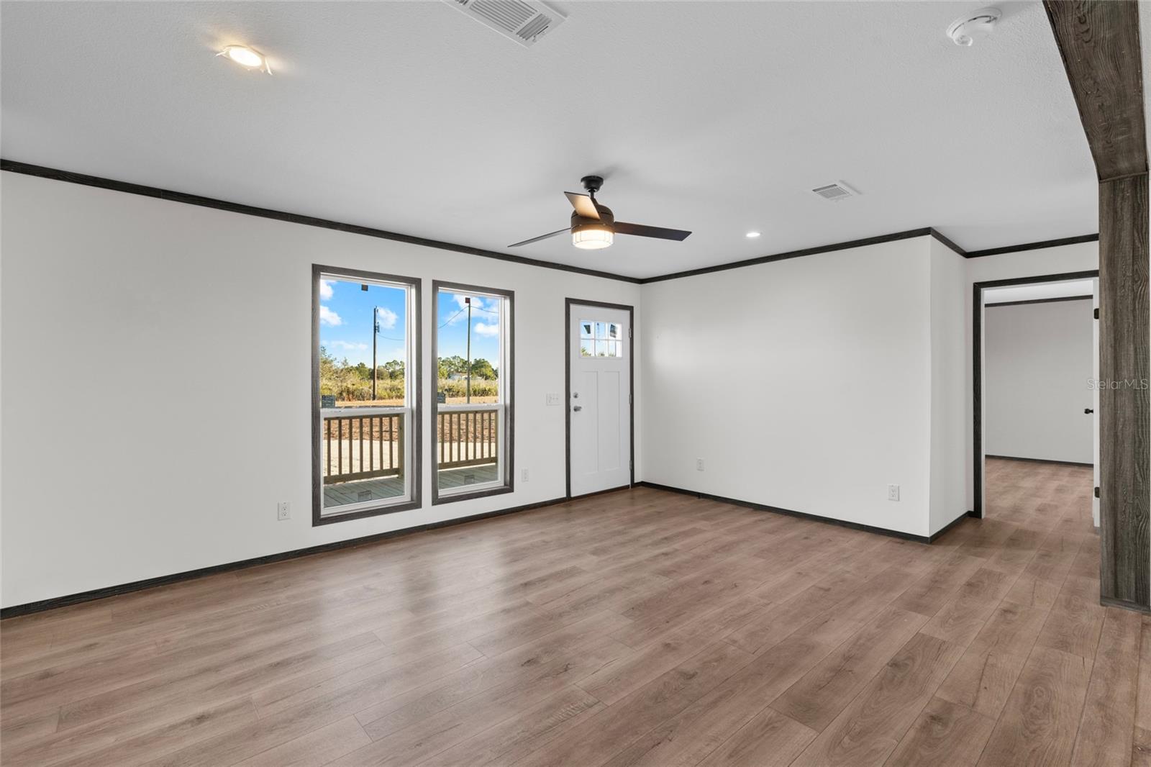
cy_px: 384
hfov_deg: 96.7
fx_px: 511
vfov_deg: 73.7
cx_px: 576
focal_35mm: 16
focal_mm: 16
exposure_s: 1/6
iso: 400
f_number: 8
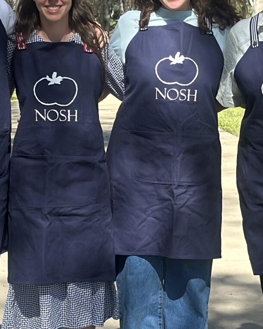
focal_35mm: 158
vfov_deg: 12.2
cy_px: 169
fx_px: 1538
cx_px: 204
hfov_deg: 9.8
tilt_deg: -5.4
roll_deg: +1.4
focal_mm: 6.86
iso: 80
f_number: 1.78
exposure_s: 1/1916
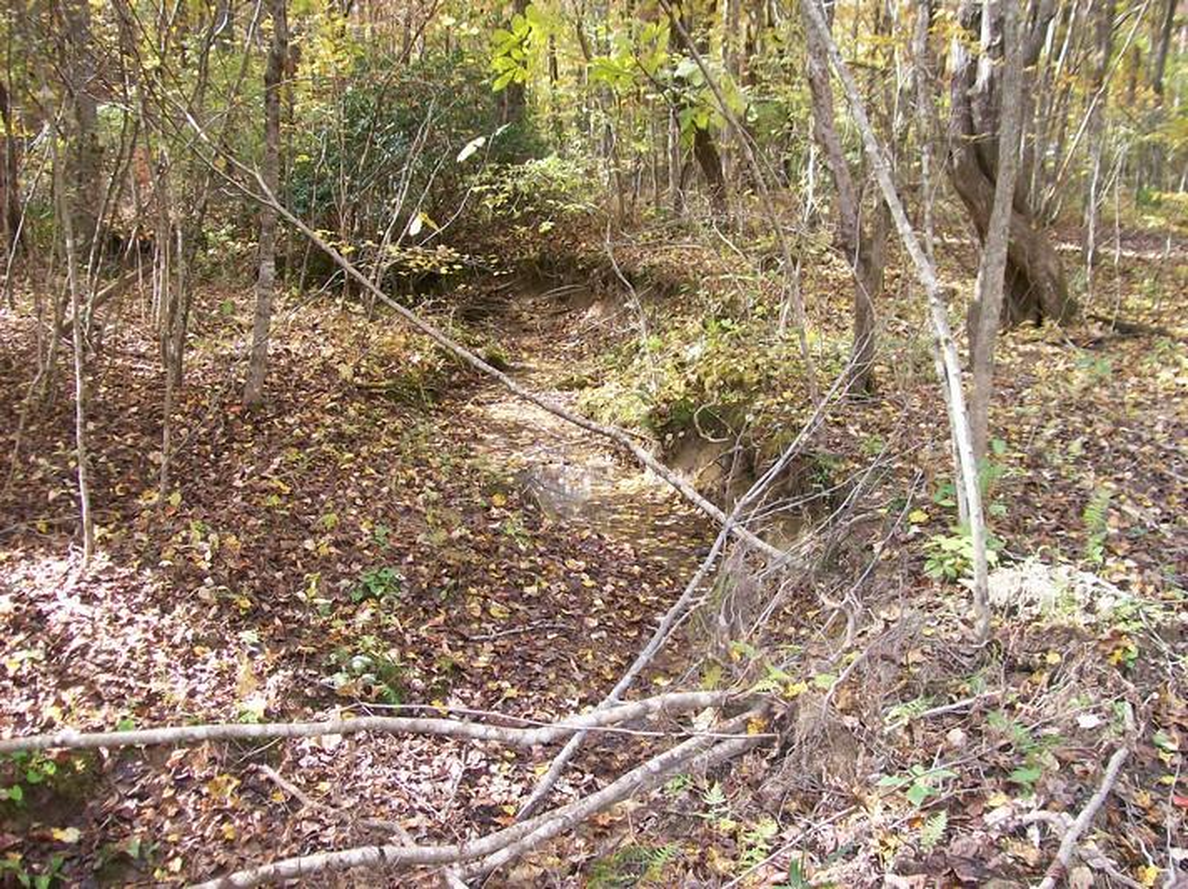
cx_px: 594
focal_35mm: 36
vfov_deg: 39.6
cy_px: 444
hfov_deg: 51.4
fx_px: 1235
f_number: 2.7
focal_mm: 6
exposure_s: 1/110
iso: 140
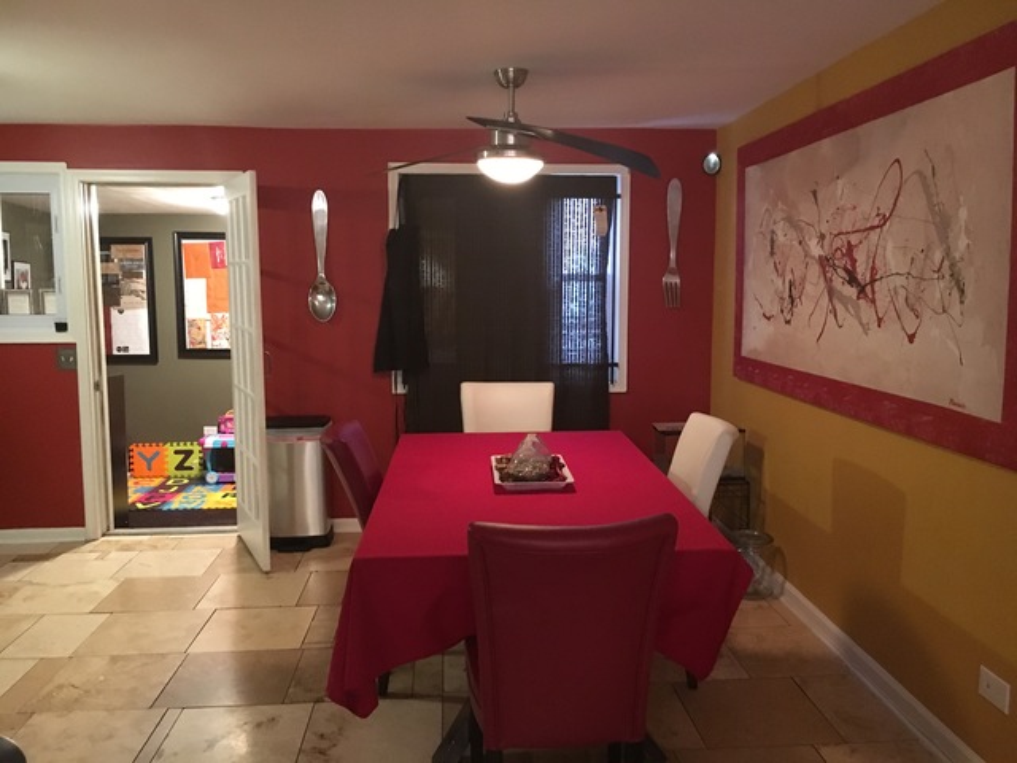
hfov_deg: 61.7
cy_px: 382
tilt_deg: -7.3
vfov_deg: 48.2
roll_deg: +0.6
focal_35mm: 29
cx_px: 508
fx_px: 852
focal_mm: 4.15
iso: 320
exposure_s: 1/15
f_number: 2.2
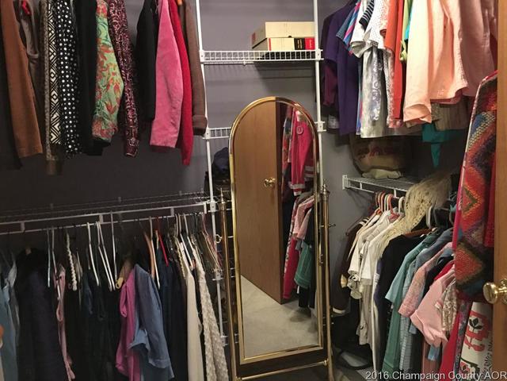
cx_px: 254
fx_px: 425
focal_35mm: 29
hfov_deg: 61.7
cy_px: 190
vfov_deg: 48.2
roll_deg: +0.4
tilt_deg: -5.4
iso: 80
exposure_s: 1/4
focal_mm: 4.15
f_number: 2.2
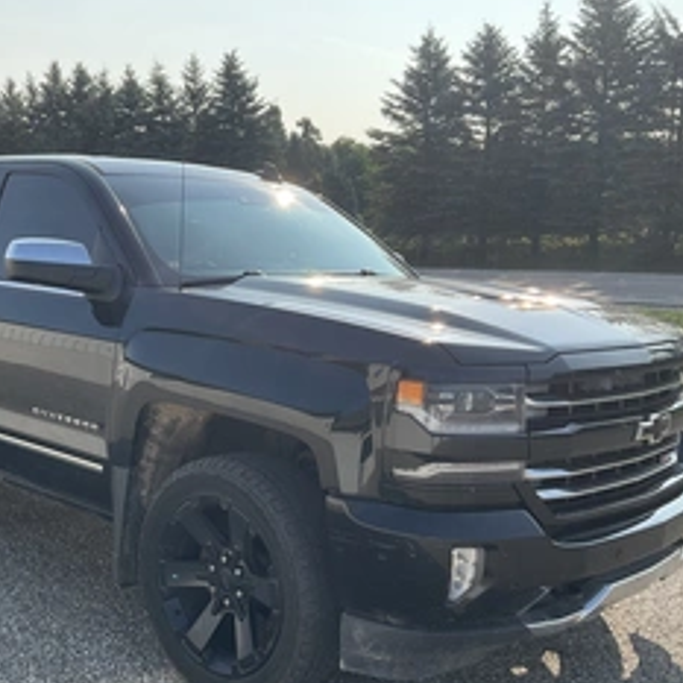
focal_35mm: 44
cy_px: 393
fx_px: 982
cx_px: 229
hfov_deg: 37.9
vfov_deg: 38.3
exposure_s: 1/1098
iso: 25
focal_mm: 3
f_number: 1.8
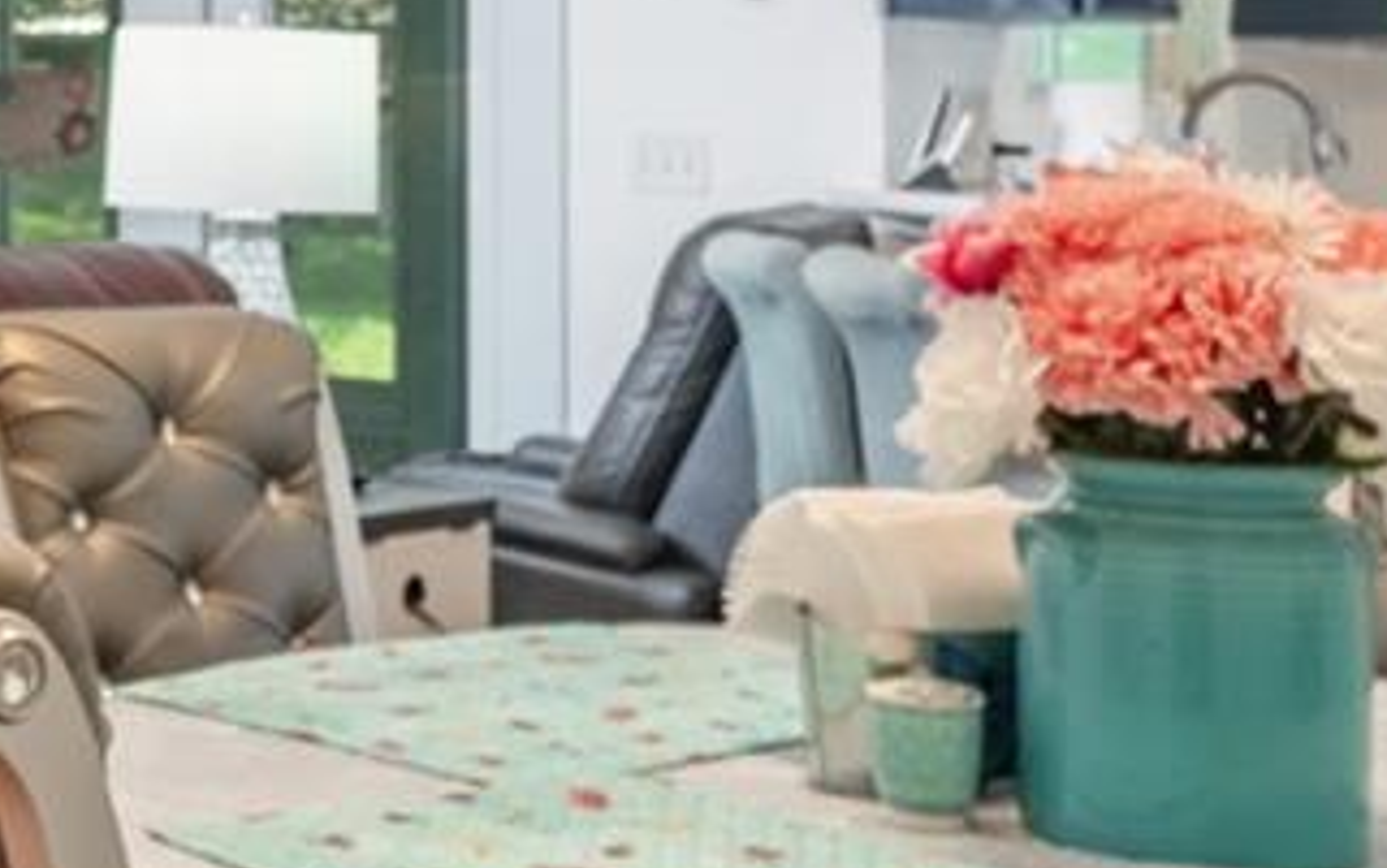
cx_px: -350
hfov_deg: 25.5
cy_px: 263
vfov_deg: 18.3
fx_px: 2685
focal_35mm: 71
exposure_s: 1/125
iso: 125
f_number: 8
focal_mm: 14
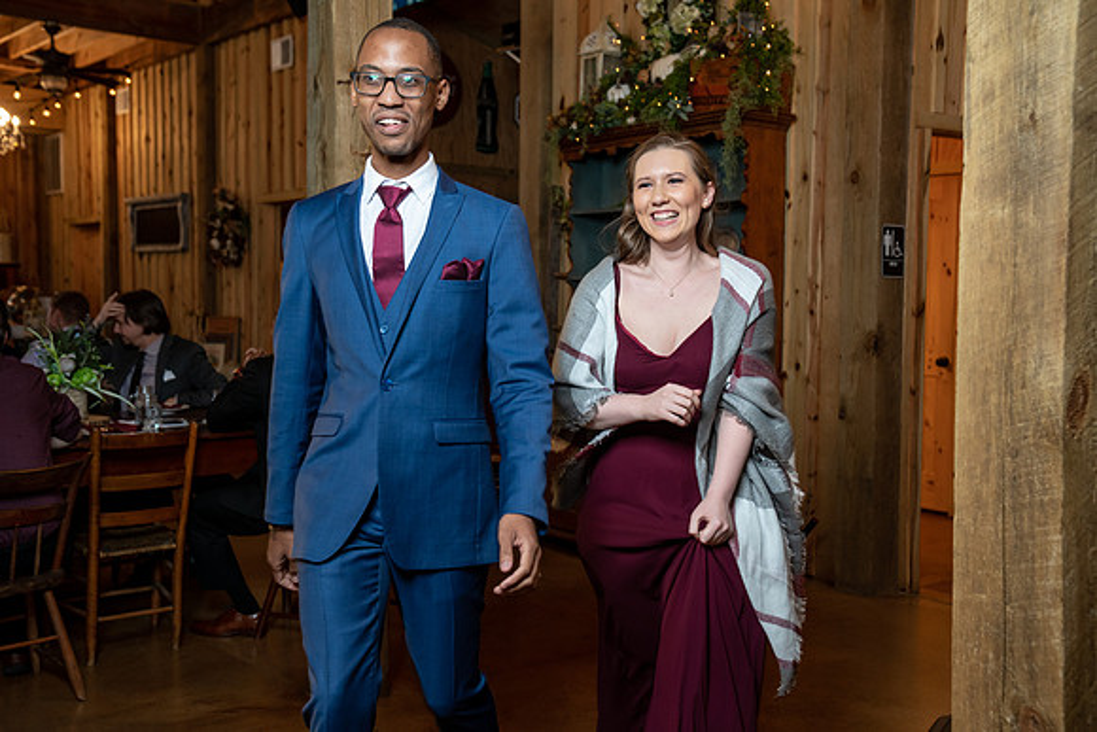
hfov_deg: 46.4
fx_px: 1280
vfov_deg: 31.9
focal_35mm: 42
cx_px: 548
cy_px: 366
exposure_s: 1/125
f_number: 4
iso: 2000
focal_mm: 42
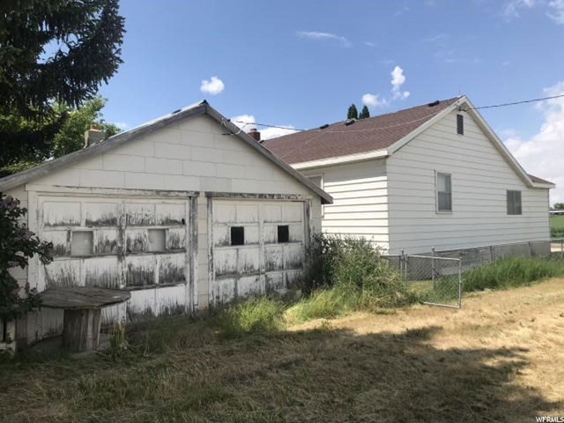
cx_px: 282
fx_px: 456
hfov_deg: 63.4
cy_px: 212
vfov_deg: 49.7
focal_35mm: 28
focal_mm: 3.99
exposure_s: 1/2336
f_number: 1.8
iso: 20
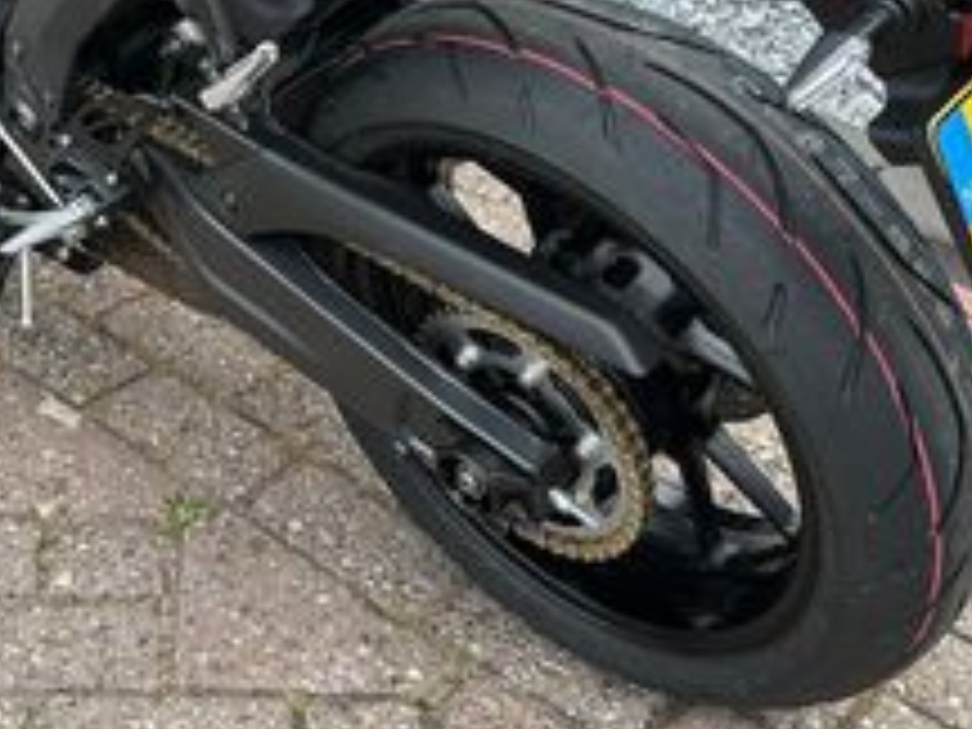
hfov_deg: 27.0
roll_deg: -3.8
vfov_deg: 19.5
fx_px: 1994
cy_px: -148
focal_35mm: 71
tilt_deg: -19.7
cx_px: 220
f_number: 1.78
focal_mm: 6.86
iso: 80
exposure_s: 1/918
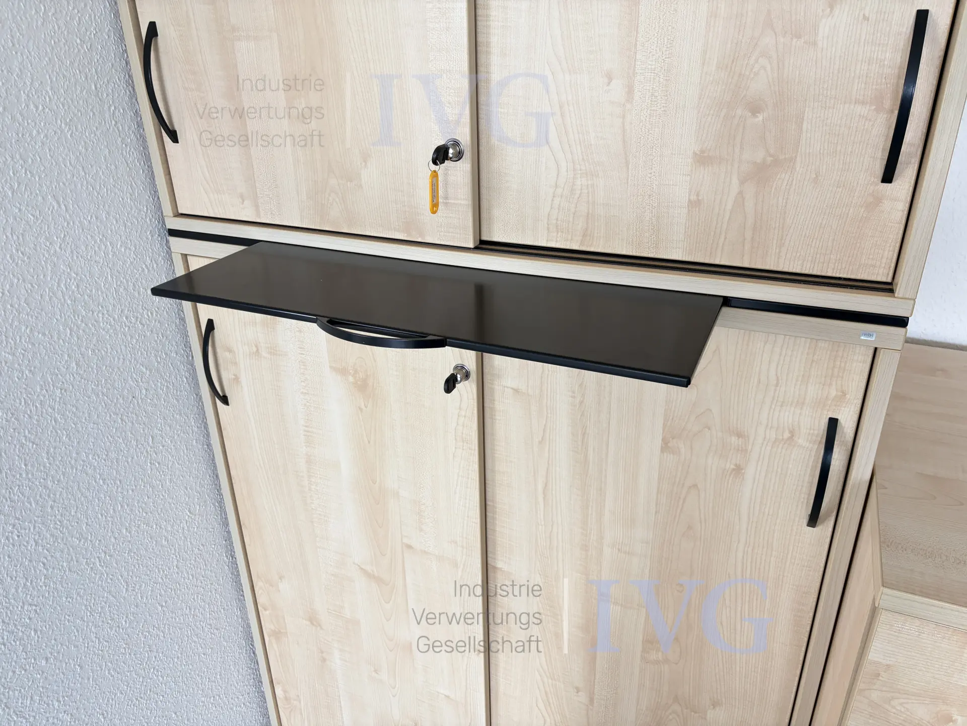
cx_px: 484
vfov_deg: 53.1
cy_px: 363
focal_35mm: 26
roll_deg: +0.1
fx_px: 726
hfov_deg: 67.3
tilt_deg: -23.7
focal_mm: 5.96
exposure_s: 1/97
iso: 125
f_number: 1.6
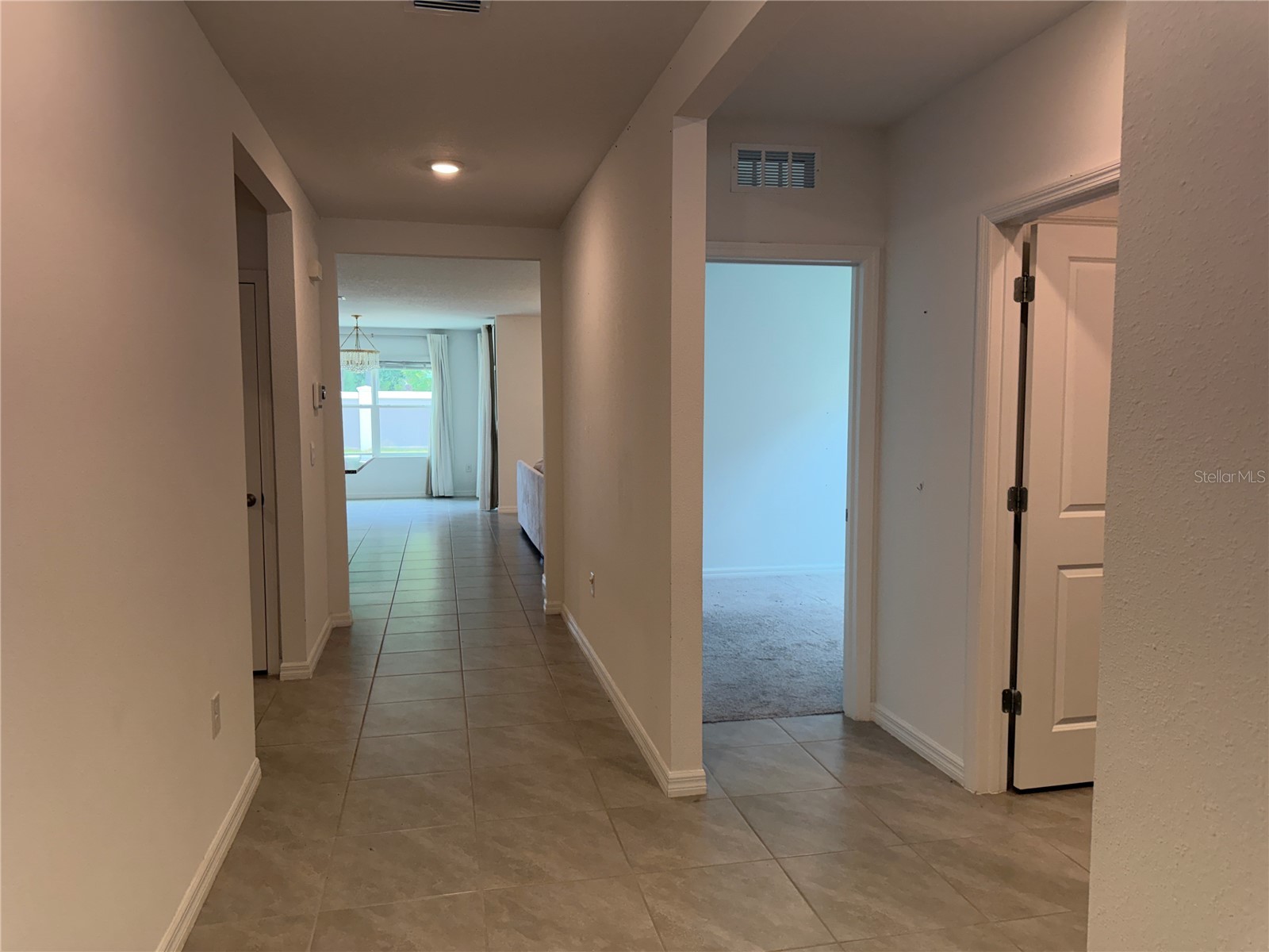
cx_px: 634
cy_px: 476
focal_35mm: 24
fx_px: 880
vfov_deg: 56.8
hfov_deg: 71.6
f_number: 1.78
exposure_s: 1/177
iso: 200
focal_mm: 6.76
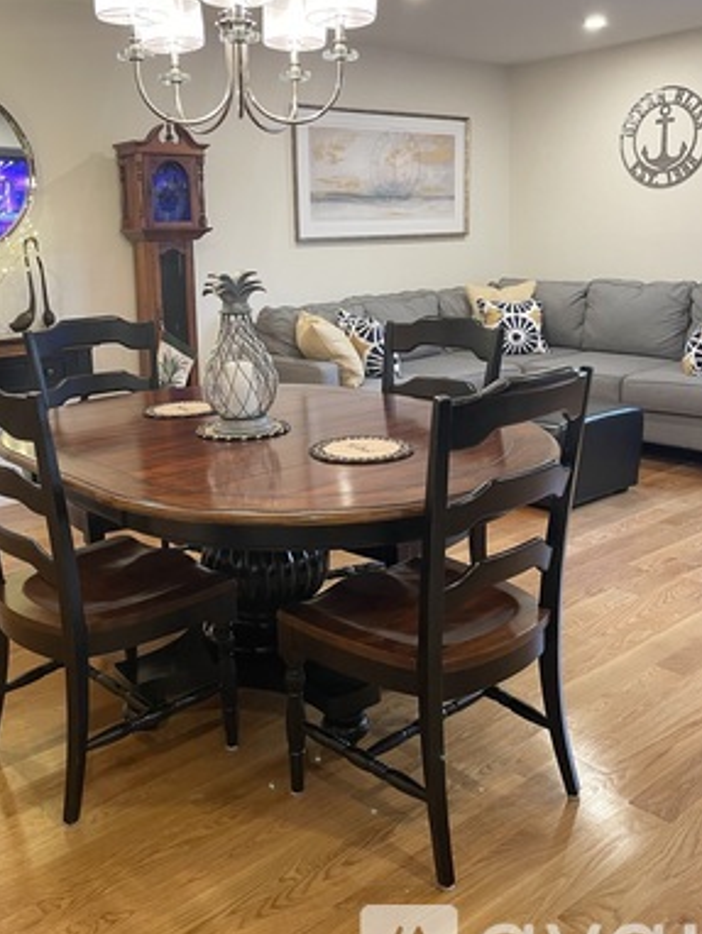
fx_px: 918
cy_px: 391
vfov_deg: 53.7
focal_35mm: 34
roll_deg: +1.7
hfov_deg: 41.7
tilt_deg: -9.6
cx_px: 297
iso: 125
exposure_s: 1/60
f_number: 1.6
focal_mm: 4.2
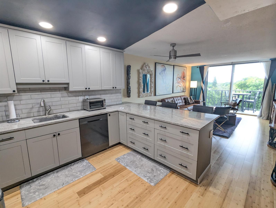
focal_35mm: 16
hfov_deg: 94.4
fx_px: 128
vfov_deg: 78.2
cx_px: 138
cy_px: 104
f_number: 2.2
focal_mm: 2.35
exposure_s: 1/60
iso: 242
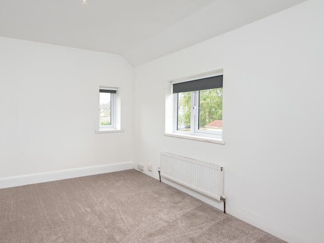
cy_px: 119
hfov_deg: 81.6
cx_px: 106
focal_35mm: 19
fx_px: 178
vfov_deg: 68.7
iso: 400
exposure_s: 1/40
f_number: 5.6
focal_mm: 14
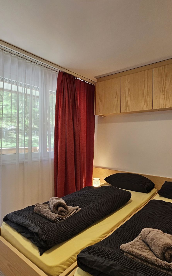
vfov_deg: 85.0
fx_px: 150
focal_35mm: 20
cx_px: 99
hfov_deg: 59.4
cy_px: 135
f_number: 2.2
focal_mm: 2.2
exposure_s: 1/50
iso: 80
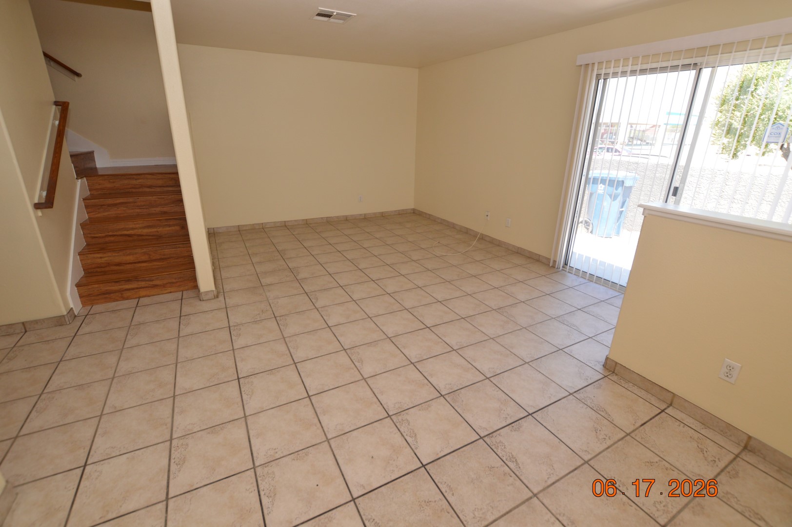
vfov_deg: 77.2
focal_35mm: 15
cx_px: 396
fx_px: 330
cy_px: 264
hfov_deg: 100.4
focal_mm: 10
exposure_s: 1/125
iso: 360
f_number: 5.6
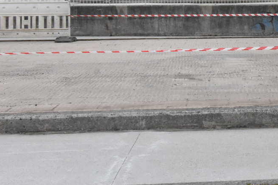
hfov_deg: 17.5
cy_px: -3
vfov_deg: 12.3
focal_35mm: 110
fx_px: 849
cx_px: 360
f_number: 16
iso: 2000
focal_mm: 24
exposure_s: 1/1000
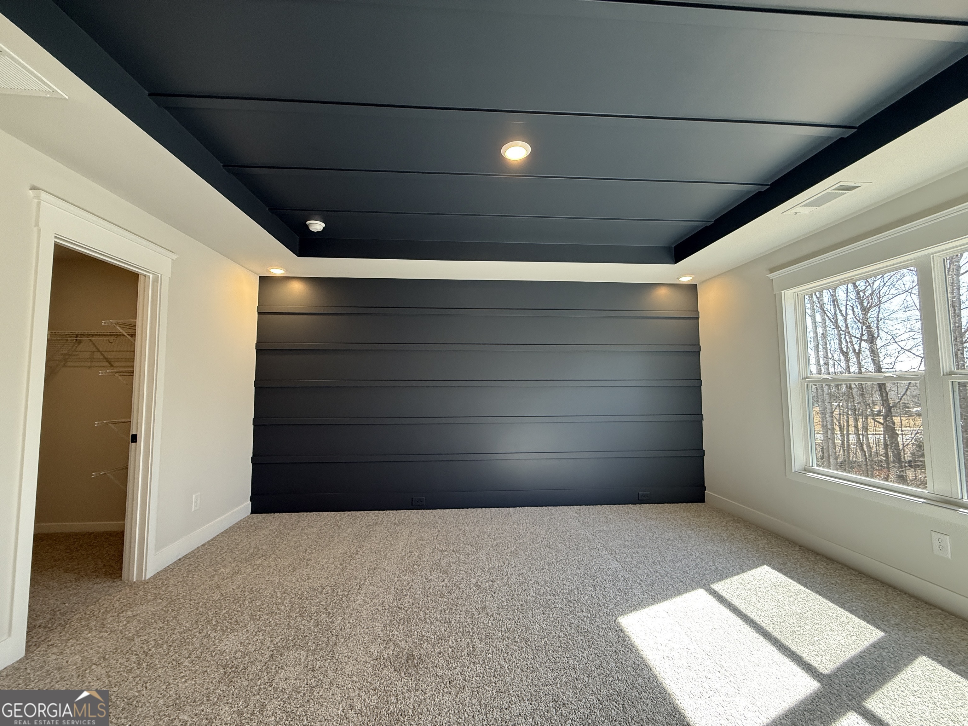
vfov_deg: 85.7
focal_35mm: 14
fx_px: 391
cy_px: 363
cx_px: 484
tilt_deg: +4.1
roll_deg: -0.1
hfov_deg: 102.1
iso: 200
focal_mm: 2.22
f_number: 2.2
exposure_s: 1/120
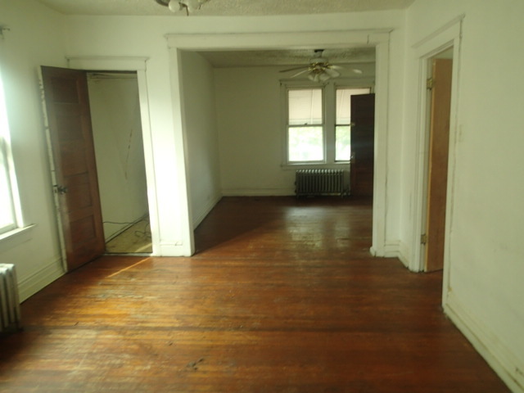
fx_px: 378
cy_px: 196
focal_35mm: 25
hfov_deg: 69.4
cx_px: 262
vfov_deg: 54.9
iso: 200
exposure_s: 1/40
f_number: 2
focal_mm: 4.5
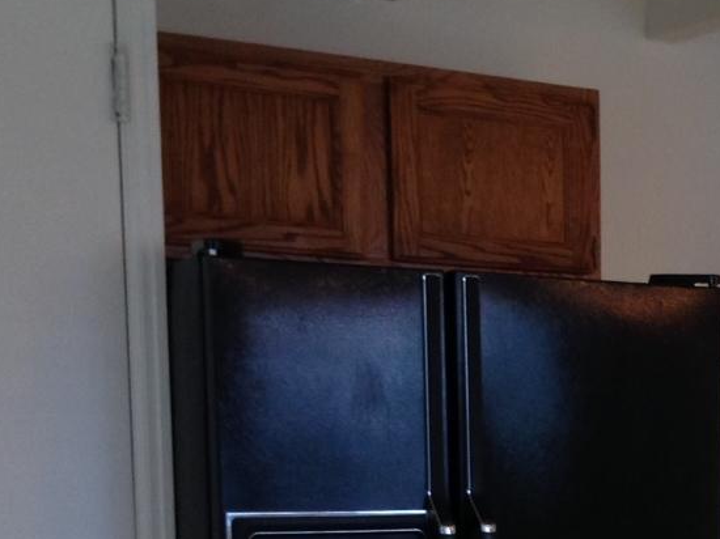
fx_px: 2037
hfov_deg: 18.8
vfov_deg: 14.6
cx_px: 894
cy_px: 655
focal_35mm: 98
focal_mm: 4.12
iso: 100
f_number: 2.4
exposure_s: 1/20
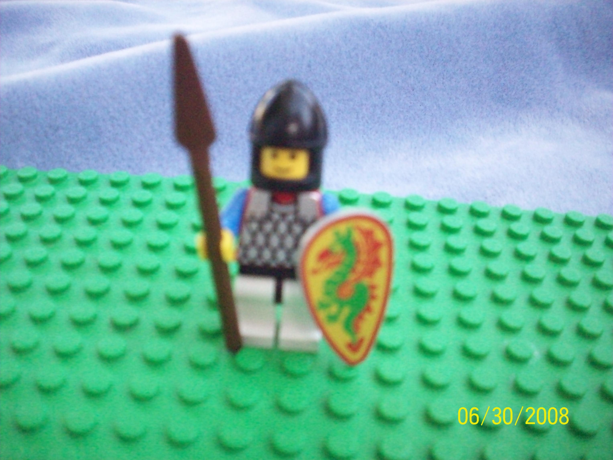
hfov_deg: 50.1
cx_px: 306
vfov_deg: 38.7
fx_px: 655
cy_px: 230
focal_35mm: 37
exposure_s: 1/852
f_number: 2.8
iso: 800
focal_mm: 6.2
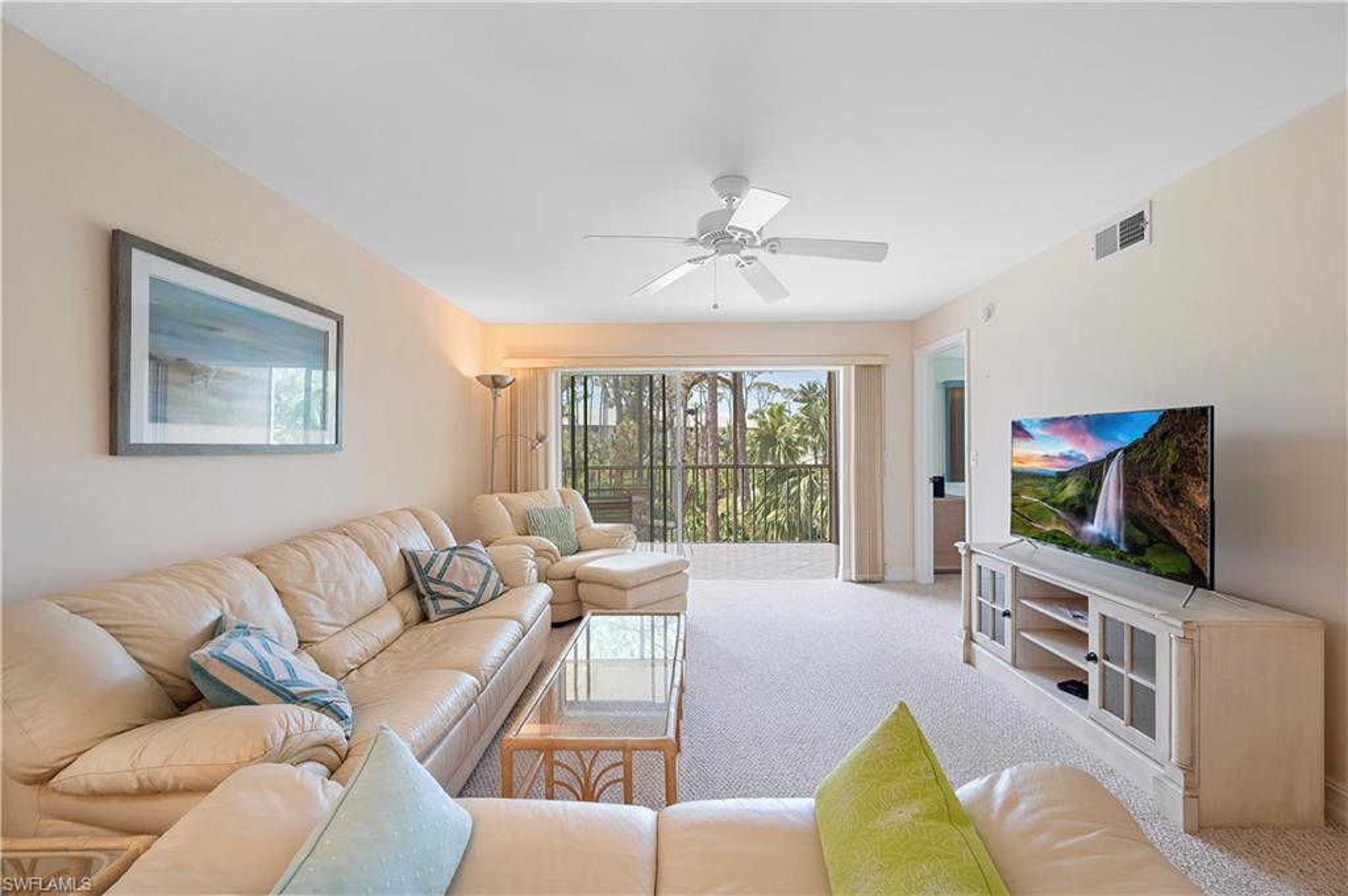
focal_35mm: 14
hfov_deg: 104.3
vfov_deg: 81.1
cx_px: 674
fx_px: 524
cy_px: 448
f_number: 8
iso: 1000
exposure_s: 1/10
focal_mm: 14
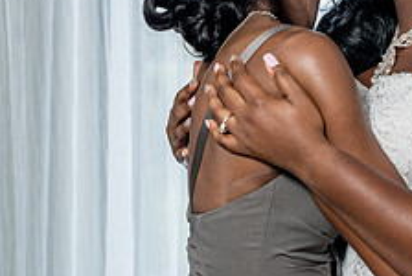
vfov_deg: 10.0
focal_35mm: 137
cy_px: 49
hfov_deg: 14.8
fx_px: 1570
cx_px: 383
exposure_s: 1/200
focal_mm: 53
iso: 640
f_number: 4
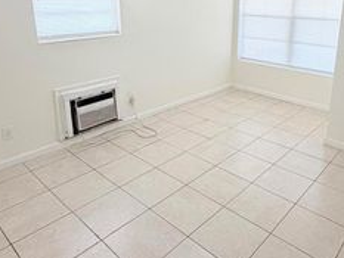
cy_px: 73
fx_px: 298
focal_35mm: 30
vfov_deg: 45.6
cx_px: 205
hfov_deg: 59.5
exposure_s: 1/120
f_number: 2.2
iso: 100
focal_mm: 2.22
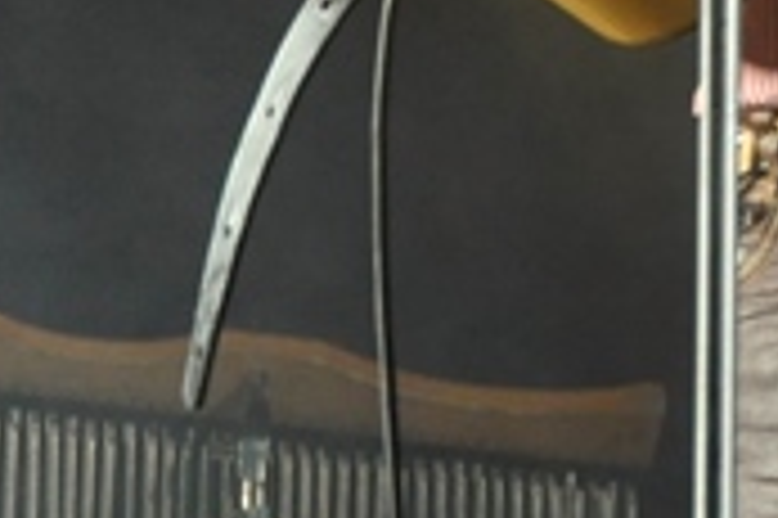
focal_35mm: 474
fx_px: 10234
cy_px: -617
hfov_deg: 4.3
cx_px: 859
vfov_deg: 2.9
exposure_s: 1/50
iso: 1250
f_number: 5
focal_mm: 58
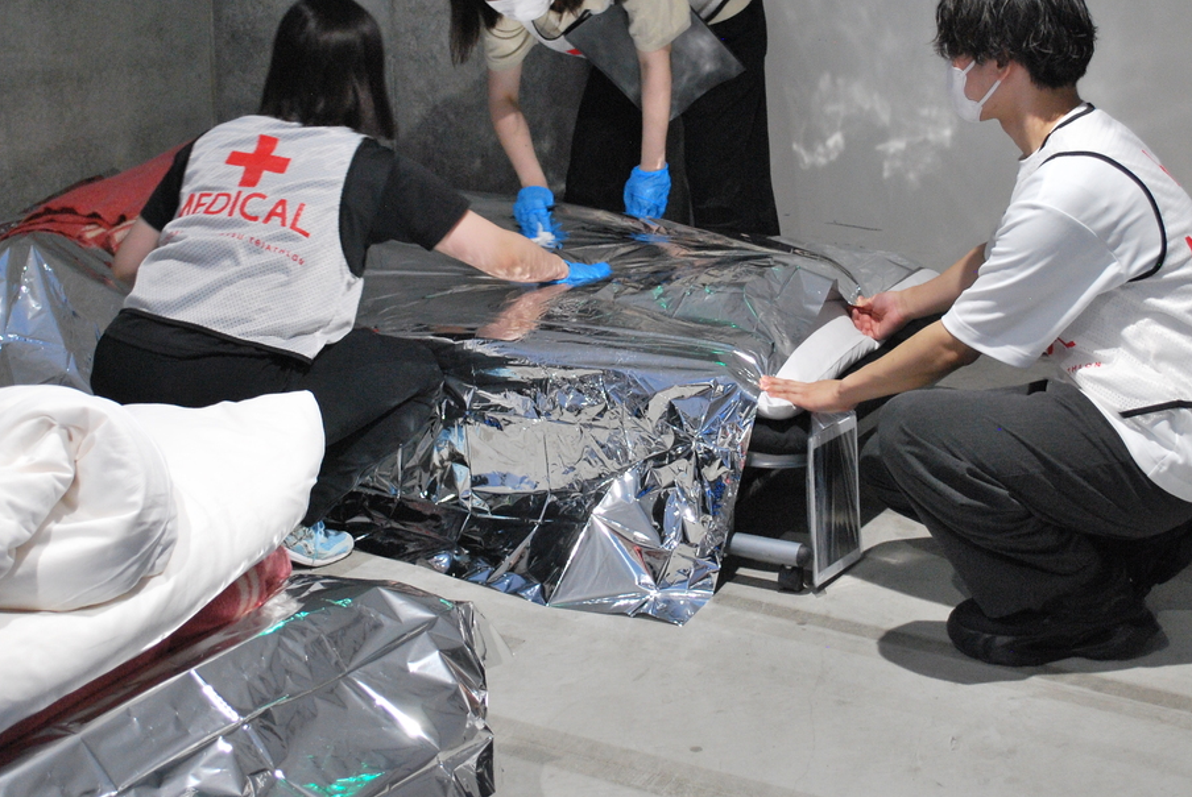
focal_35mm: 68
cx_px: 629
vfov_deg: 20.0
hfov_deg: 29.6
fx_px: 2254
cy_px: 246
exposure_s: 1/50
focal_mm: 32
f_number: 4.8
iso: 800
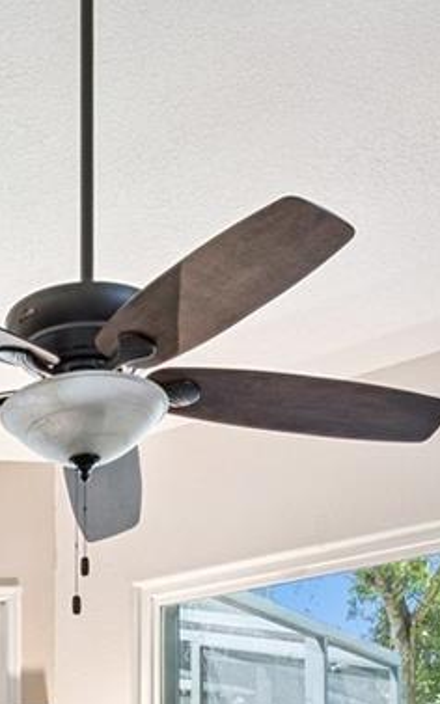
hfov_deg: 18.2
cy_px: 959
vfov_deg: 25.0
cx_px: -32
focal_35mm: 69
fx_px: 1325
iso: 800
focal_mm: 16
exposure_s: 1/15
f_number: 10
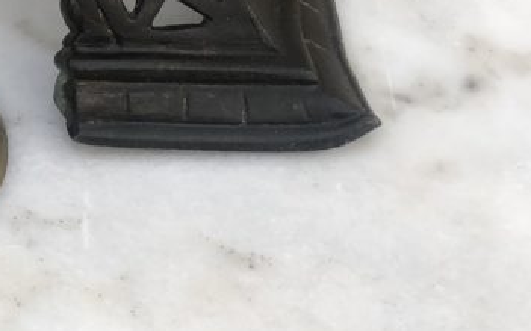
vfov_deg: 7.9
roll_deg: +1.0
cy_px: -204
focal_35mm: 161
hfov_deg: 12.4
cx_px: -233
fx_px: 2329
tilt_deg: -34.0
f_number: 2.4
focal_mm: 6
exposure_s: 1/60
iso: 16
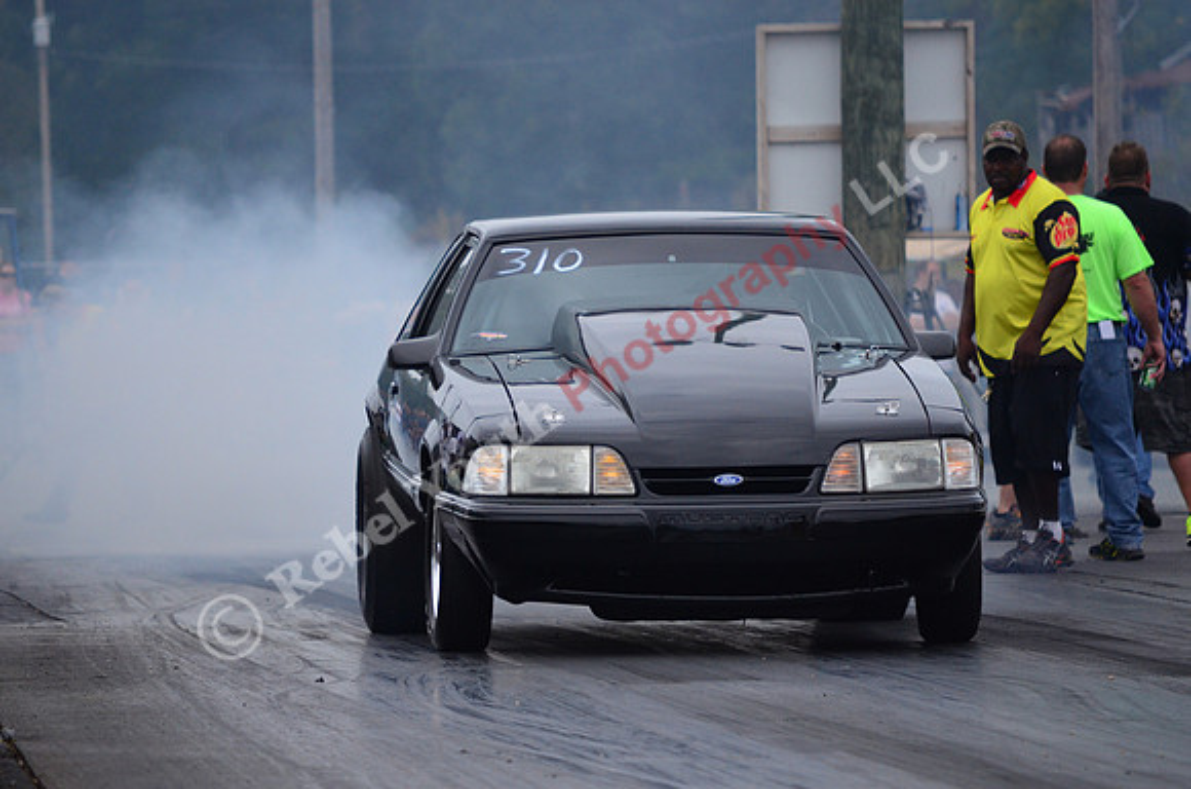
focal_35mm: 300
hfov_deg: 6.9
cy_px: 394
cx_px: 596
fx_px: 9903
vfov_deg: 4.6
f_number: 5.6
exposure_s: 1/2000
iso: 1000
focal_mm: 200
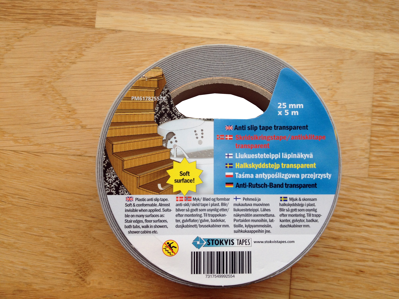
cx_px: 200
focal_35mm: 35
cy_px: 150
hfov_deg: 52.6
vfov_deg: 40.7
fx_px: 403
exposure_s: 1/223
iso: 64
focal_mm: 4.28
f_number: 2.4
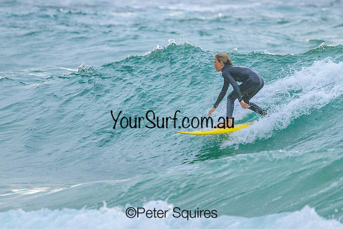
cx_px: 223
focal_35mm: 1101
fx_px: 10489
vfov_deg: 1.3
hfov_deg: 1.9
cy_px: 84
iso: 2800
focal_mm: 800
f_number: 11
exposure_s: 1/2000
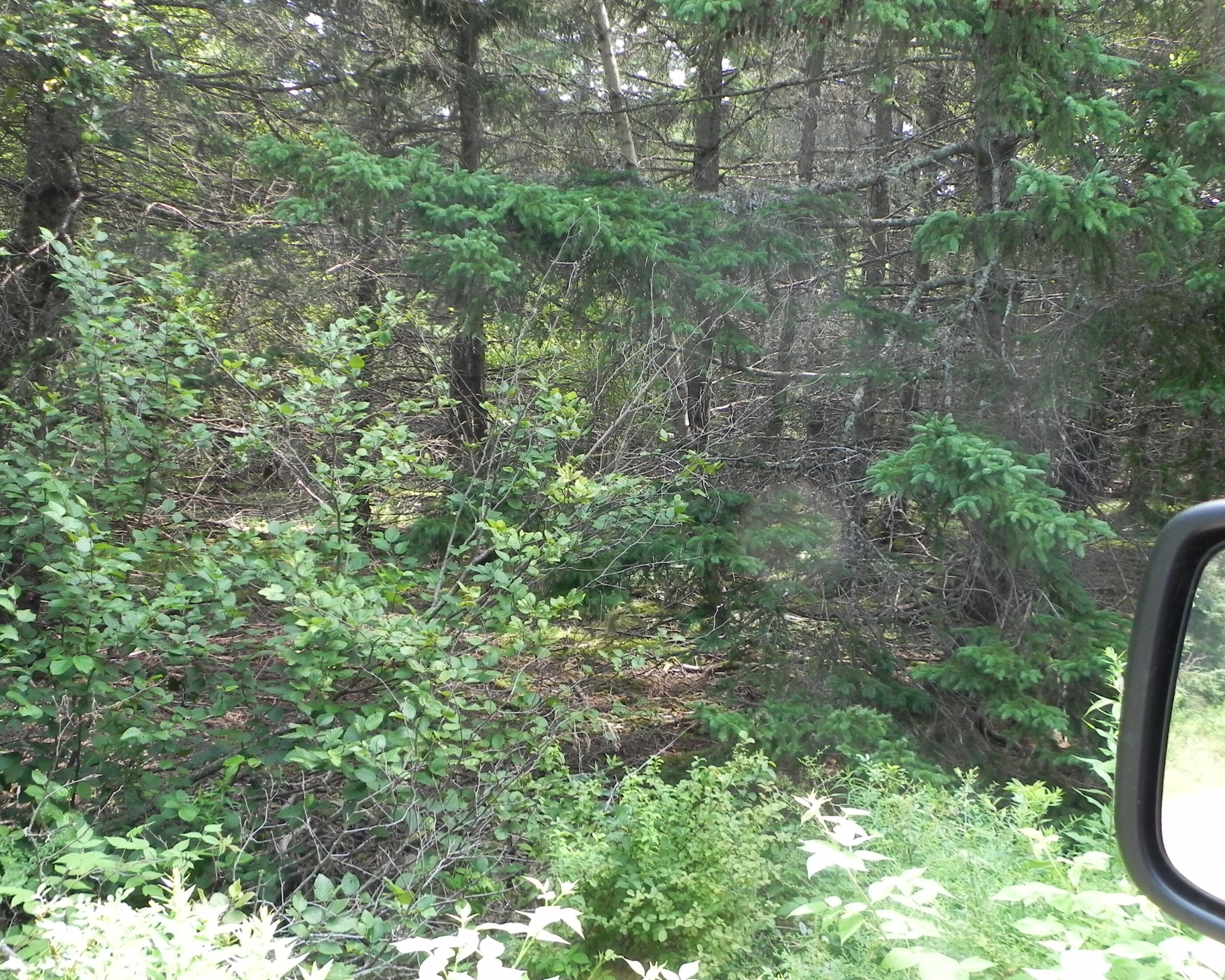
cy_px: 489
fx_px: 1414
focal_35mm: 39
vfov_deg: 38.2
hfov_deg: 46.8
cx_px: 642
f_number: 3.2
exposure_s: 1/88.6
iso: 160
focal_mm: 6.6
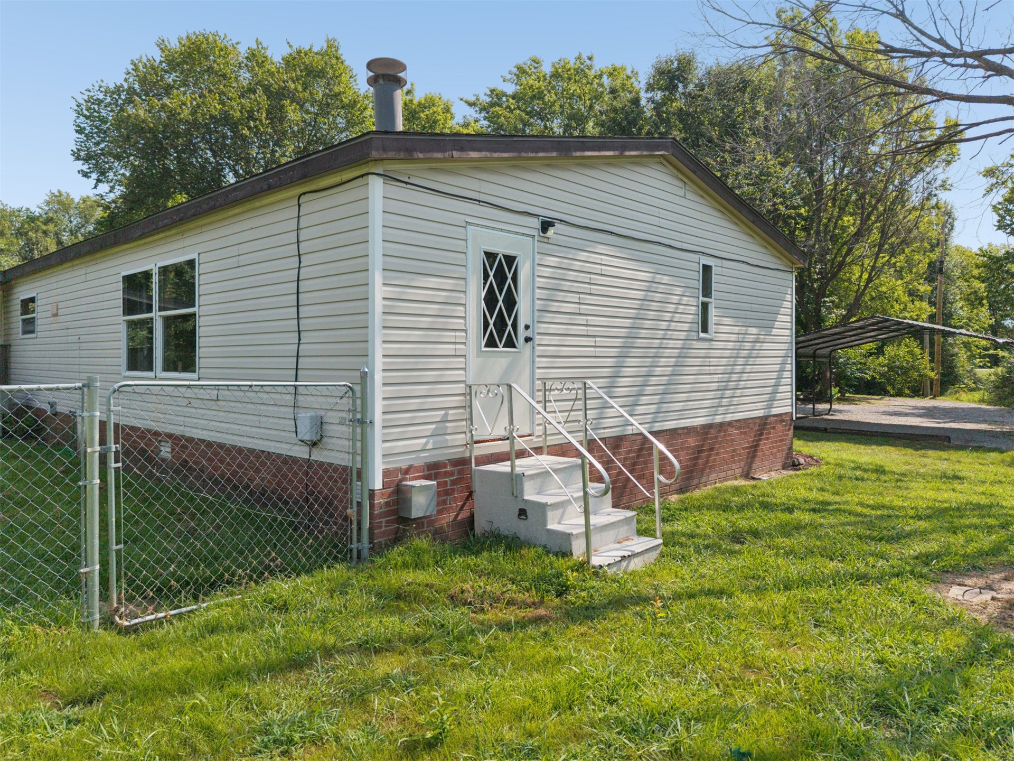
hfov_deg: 71.6
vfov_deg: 56.8
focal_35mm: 24
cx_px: 507
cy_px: 380
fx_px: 703
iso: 200
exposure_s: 1/5000
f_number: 1.8
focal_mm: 8.7
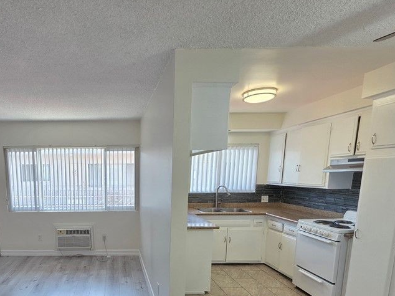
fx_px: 240
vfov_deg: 60.8
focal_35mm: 21
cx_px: 113
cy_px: 212
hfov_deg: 74.9
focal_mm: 2.2
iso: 125
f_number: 1.9
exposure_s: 1/120
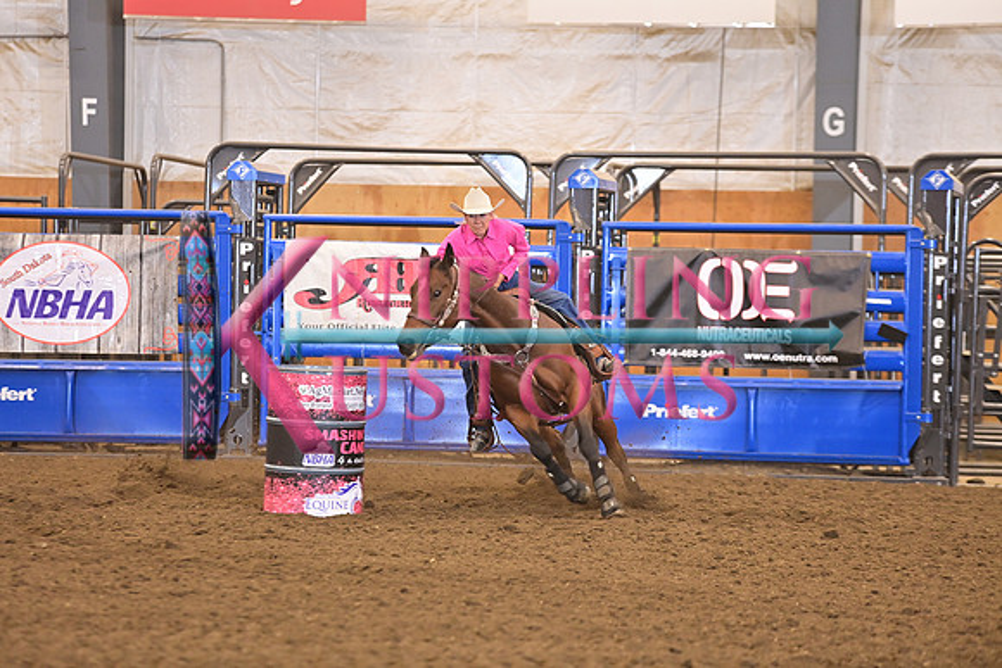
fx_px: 5150
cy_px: 334
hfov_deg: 11.1
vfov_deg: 7.4
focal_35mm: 185
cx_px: 501
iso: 2500
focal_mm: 185
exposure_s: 1/250
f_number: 3.5
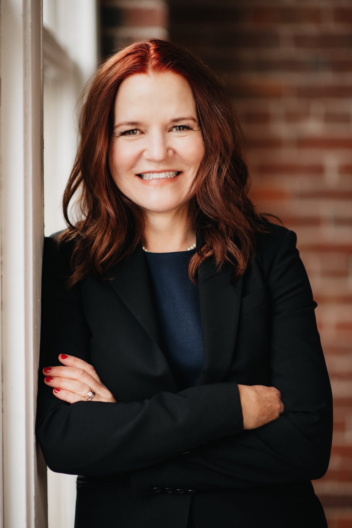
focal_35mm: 85
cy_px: 264
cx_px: 176
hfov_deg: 16.1
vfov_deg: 23.9
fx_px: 1247
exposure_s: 1/500
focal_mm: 85
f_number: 1.4
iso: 320
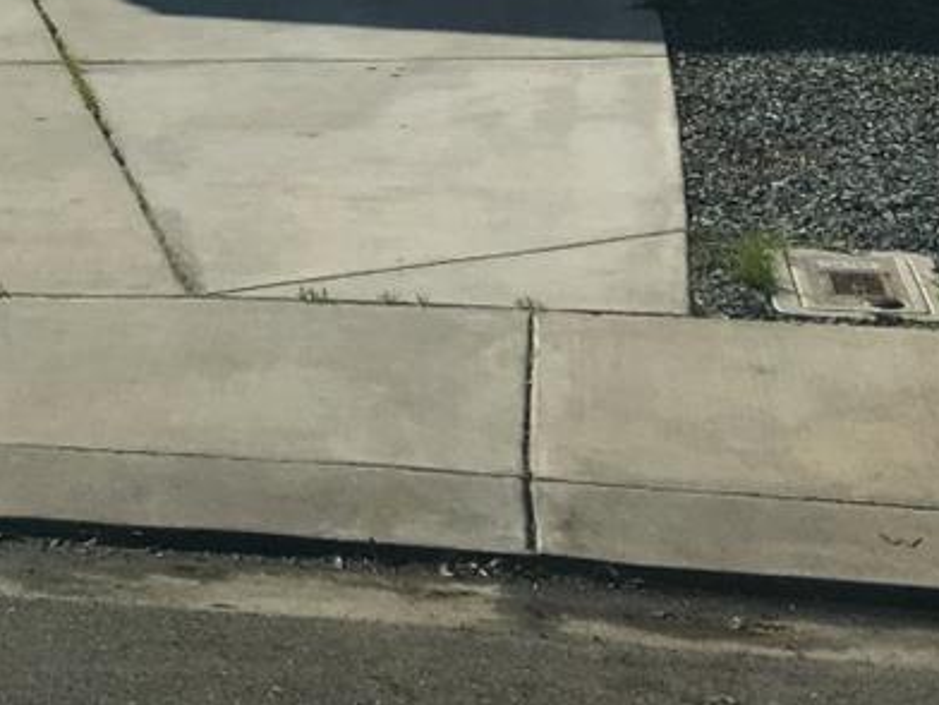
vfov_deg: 12.3
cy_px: -532
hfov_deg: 15.8
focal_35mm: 111
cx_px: -587
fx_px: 3011
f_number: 2.2
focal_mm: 4.15
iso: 25
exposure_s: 1/4274
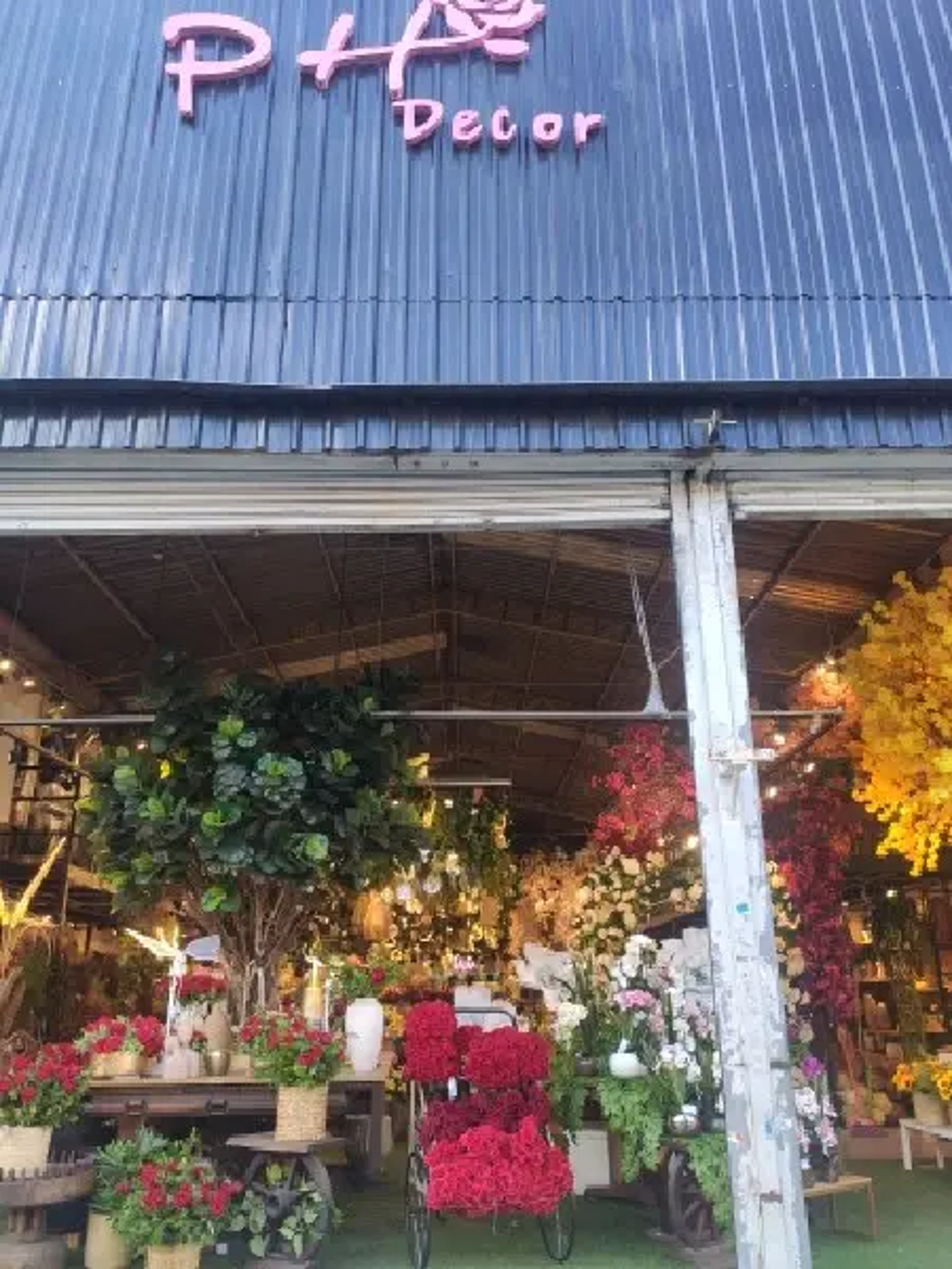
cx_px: 476
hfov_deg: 53.1
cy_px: 634
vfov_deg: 67.3
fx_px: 953
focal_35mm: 26
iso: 183
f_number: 1.75
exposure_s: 1/120
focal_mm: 4.77
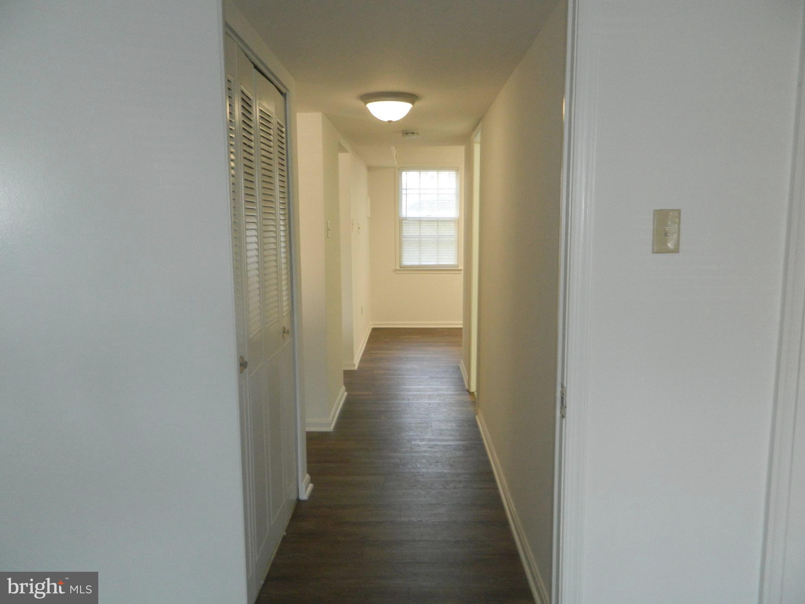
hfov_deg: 69.4
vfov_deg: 54.9
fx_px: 581
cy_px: 302
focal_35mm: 25
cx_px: 402
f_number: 3.1
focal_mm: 4.5
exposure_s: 1/30
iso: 200
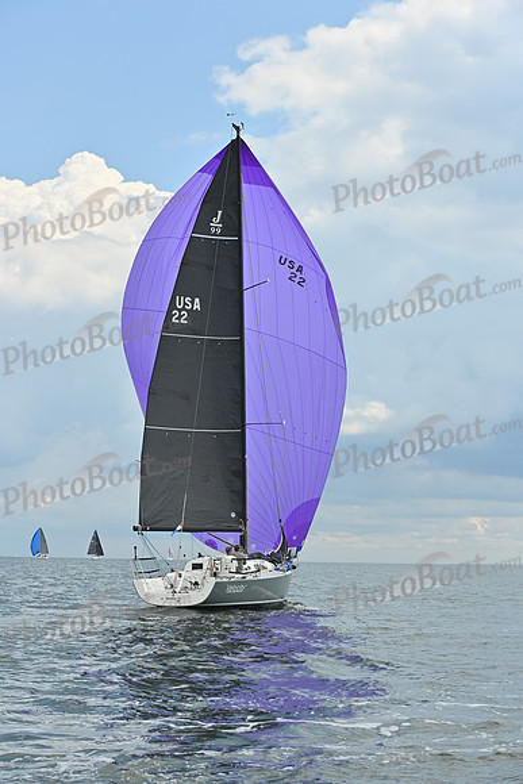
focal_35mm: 70
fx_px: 1524
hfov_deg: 19.5
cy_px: 392
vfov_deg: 28.8
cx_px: 262
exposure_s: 1/1250
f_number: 8
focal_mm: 70
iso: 320
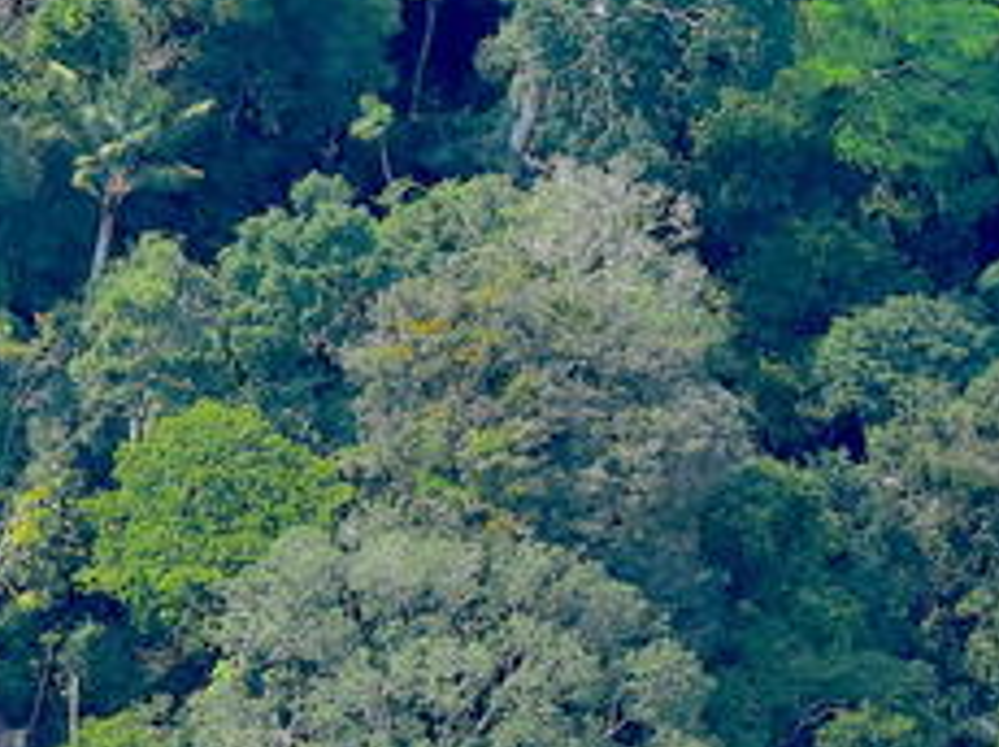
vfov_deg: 3.2
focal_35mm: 463
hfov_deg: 4.2
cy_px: 1075
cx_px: -925
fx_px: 13350
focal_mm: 75
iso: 800
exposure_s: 1/800
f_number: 7.1
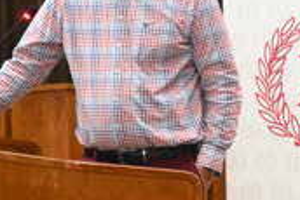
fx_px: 1336
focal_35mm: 160
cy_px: 58
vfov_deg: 8.6
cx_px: 301
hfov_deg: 12.7
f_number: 6
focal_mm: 43
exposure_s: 1/60
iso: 3600
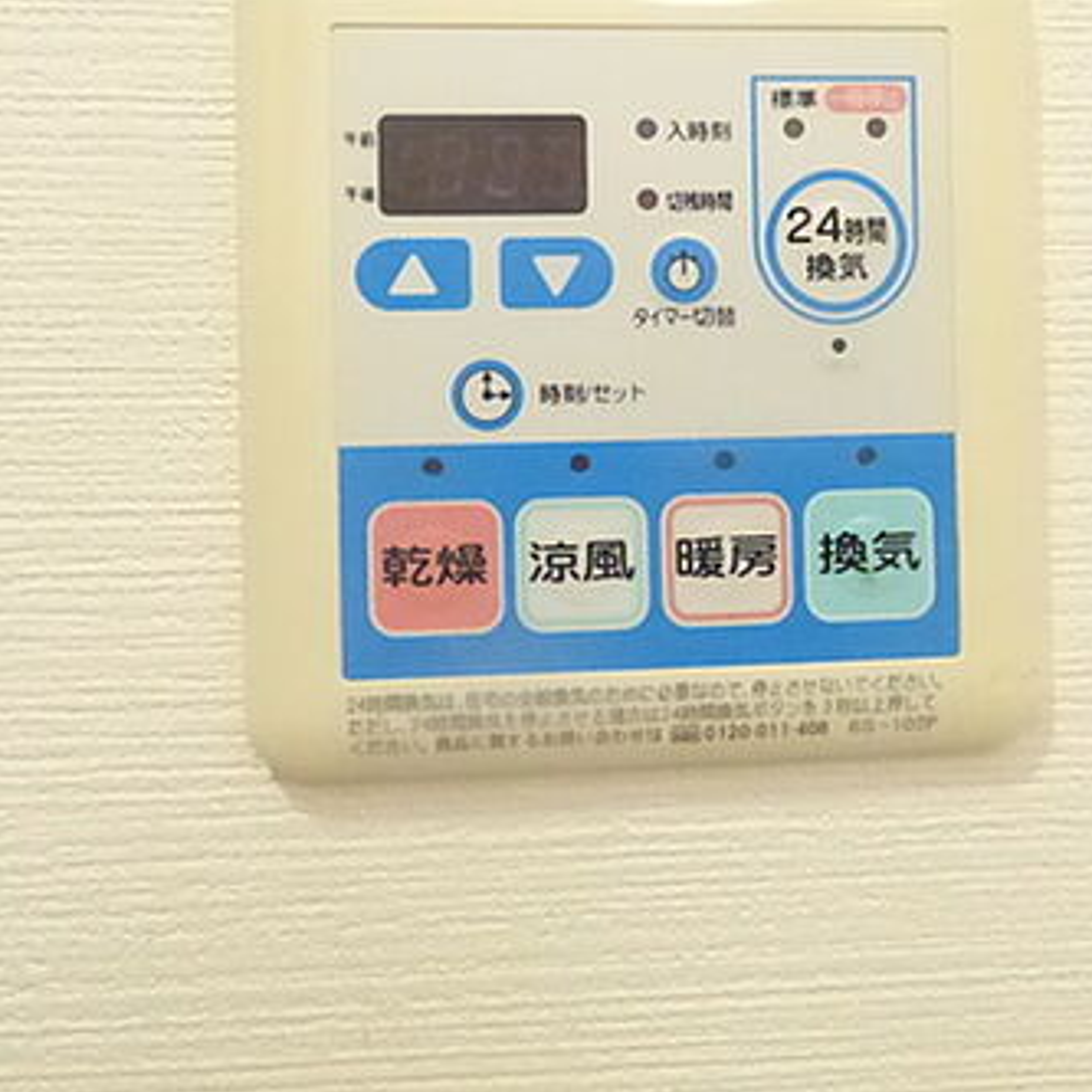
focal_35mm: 34
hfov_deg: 48.0
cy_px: 364
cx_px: 676
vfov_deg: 47.7
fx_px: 1213
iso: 3200
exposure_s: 1/250
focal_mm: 3.58
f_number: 2.8
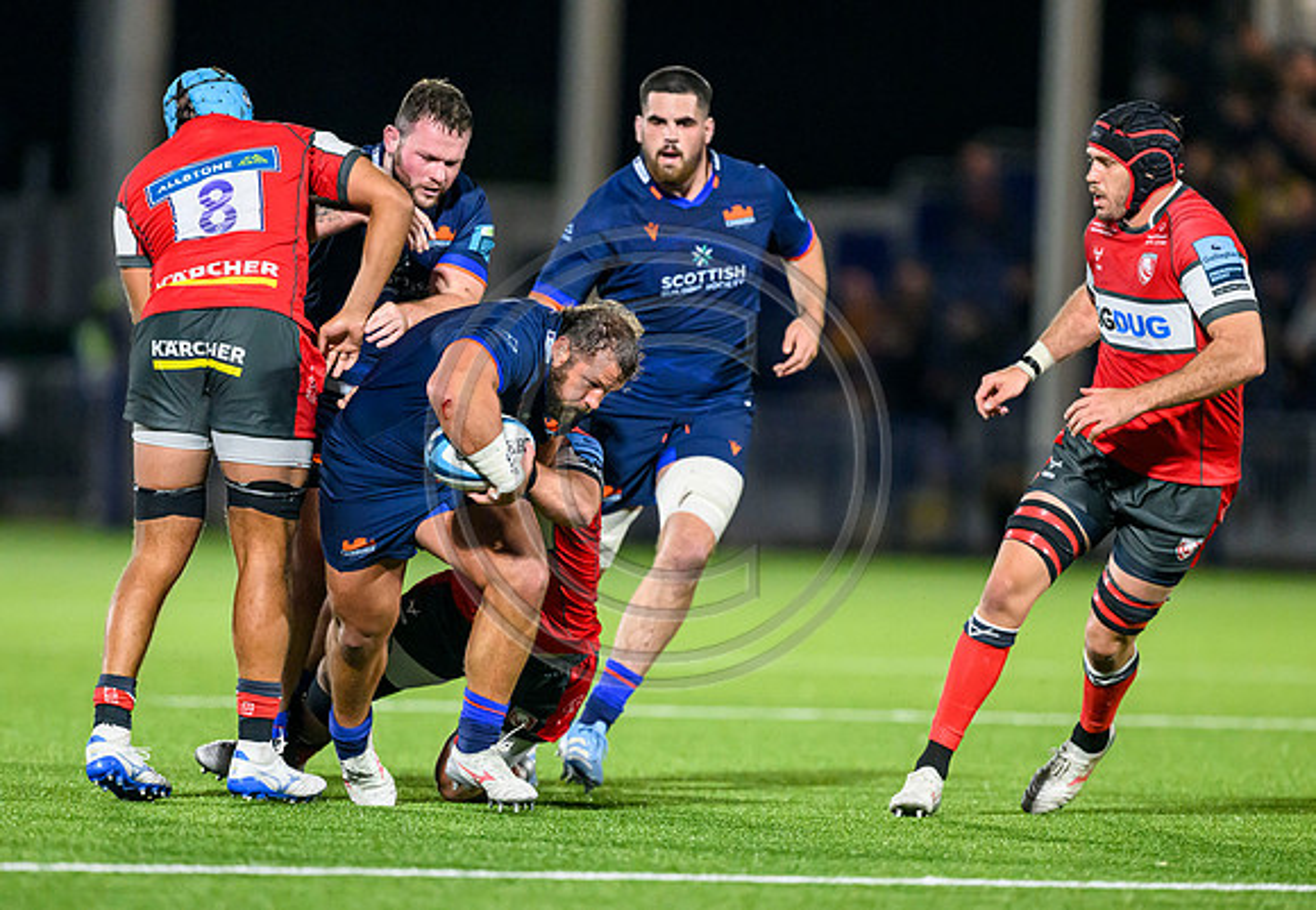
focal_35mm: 518
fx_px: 19148
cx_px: 559
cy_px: 569
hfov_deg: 3.9
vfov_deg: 2.7
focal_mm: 400
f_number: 3.2
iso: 8000
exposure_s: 1/1600
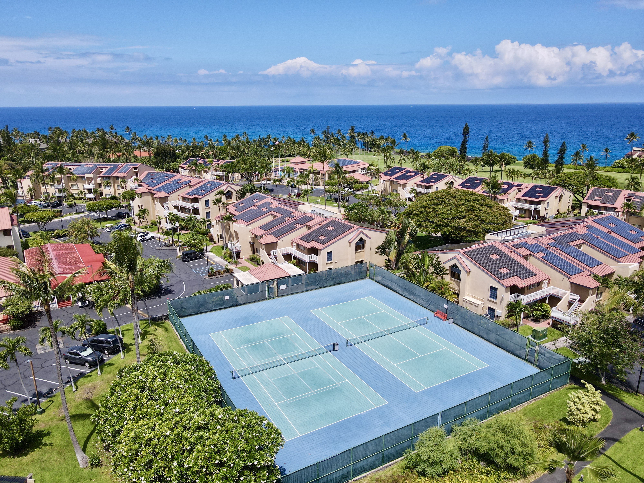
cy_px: 242
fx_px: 446
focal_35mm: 24
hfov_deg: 71.6
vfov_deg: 56.8
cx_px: 322
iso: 100
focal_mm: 4.5
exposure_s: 1/800
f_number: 2.8
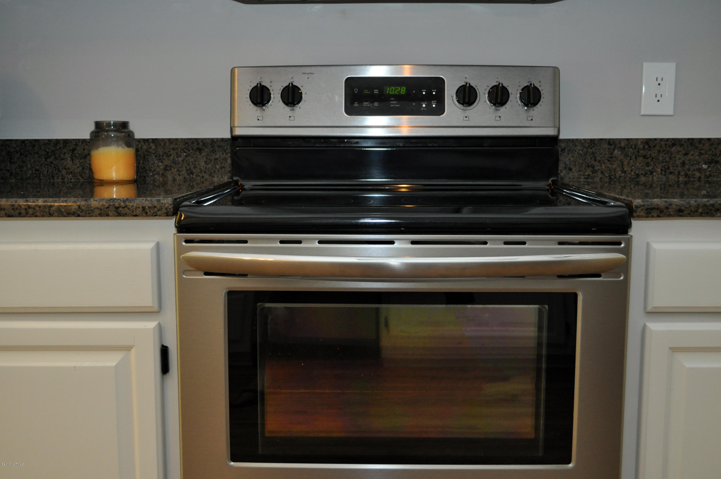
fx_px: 840
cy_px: 240
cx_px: 360
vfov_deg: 31.8
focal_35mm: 42
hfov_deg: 46.5
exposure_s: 1/60
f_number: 5
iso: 1000
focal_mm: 28
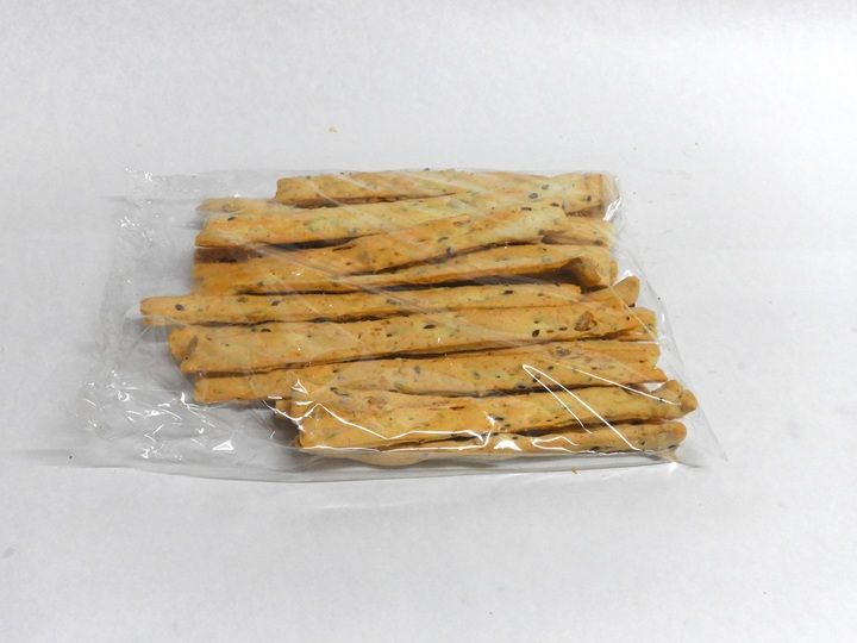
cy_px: 322
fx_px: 990
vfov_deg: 36.0
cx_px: 428
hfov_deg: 46.8
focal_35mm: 40
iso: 400
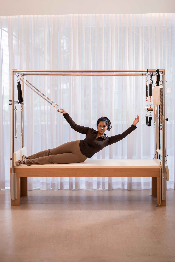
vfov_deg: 39.6
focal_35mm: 50
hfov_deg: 27.0
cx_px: 88
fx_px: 365
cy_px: 131
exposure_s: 1/100
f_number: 2
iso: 200
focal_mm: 50
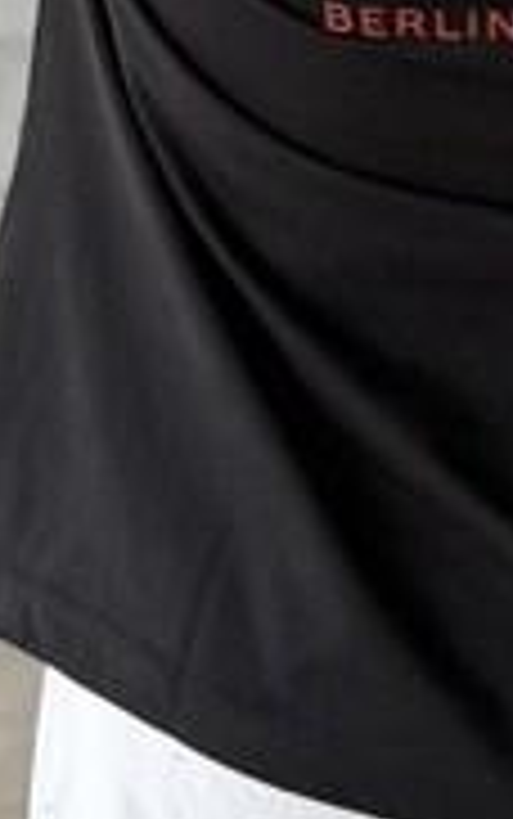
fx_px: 2501
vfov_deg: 17.0
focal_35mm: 112
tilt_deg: +2.6
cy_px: -369
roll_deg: -0.4
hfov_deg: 11.6
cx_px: 468
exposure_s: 1/121
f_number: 1.78
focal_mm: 6.76
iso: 160
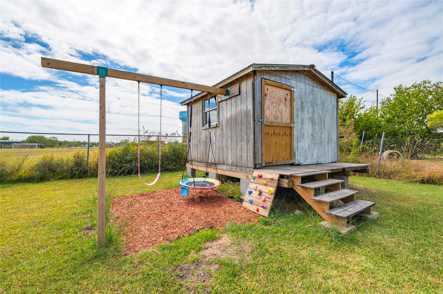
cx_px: 222
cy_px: 147
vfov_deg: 73.7
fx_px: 197
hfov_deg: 96.8
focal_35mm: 16
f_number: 11
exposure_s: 1/320
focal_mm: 16
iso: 125
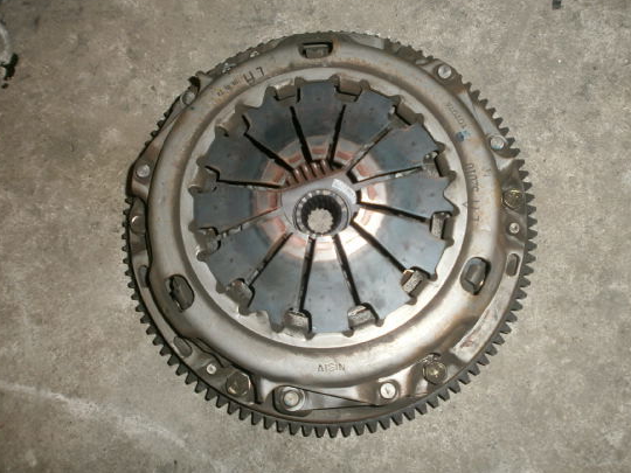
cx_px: 341
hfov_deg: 56.7
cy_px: 216
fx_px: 583
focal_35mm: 32
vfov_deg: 44.1
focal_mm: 4.8
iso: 125
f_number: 2.9
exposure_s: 1/30
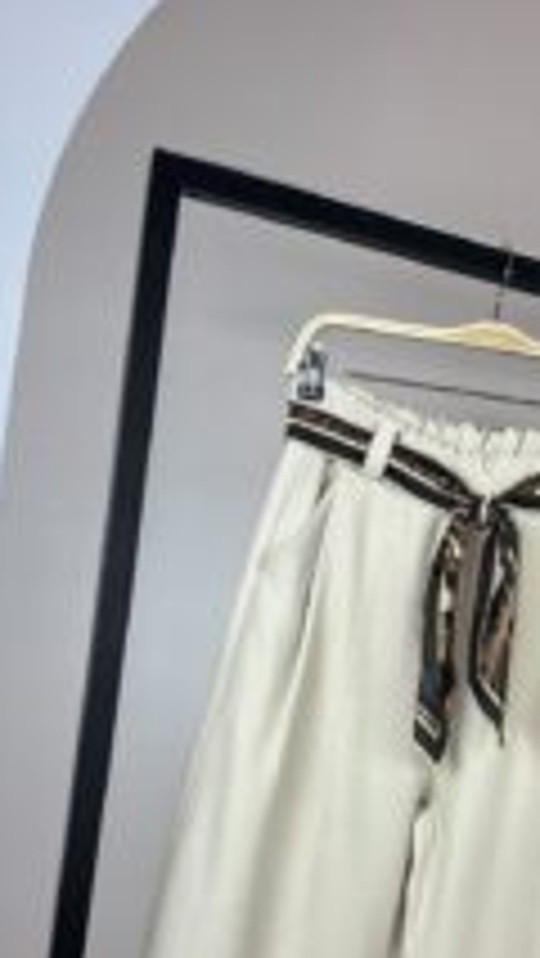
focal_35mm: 49
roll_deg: -8.1
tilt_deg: +3.2
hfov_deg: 23.6
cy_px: 679
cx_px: 522
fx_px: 1246
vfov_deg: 41.2
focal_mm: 6.86
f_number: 1.78
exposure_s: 1/100
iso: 100
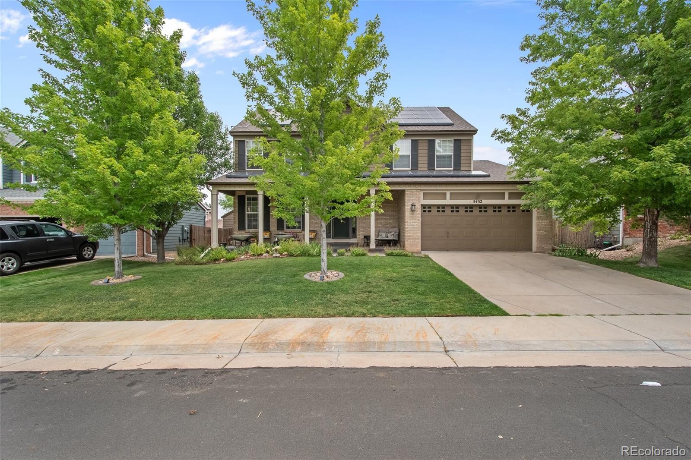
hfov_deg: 100.4
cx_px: 346
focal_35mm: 15
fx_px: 288
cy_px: 230
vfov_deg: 77.3
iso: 400
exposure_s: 1/320
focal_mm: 10
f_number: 8
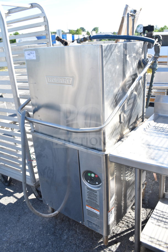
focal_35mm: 30
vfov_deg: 61.9
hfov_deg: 43.6
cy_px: 126
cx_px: 84
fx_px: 210
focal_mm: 20
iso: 200
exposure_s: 1/160
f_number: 6.3
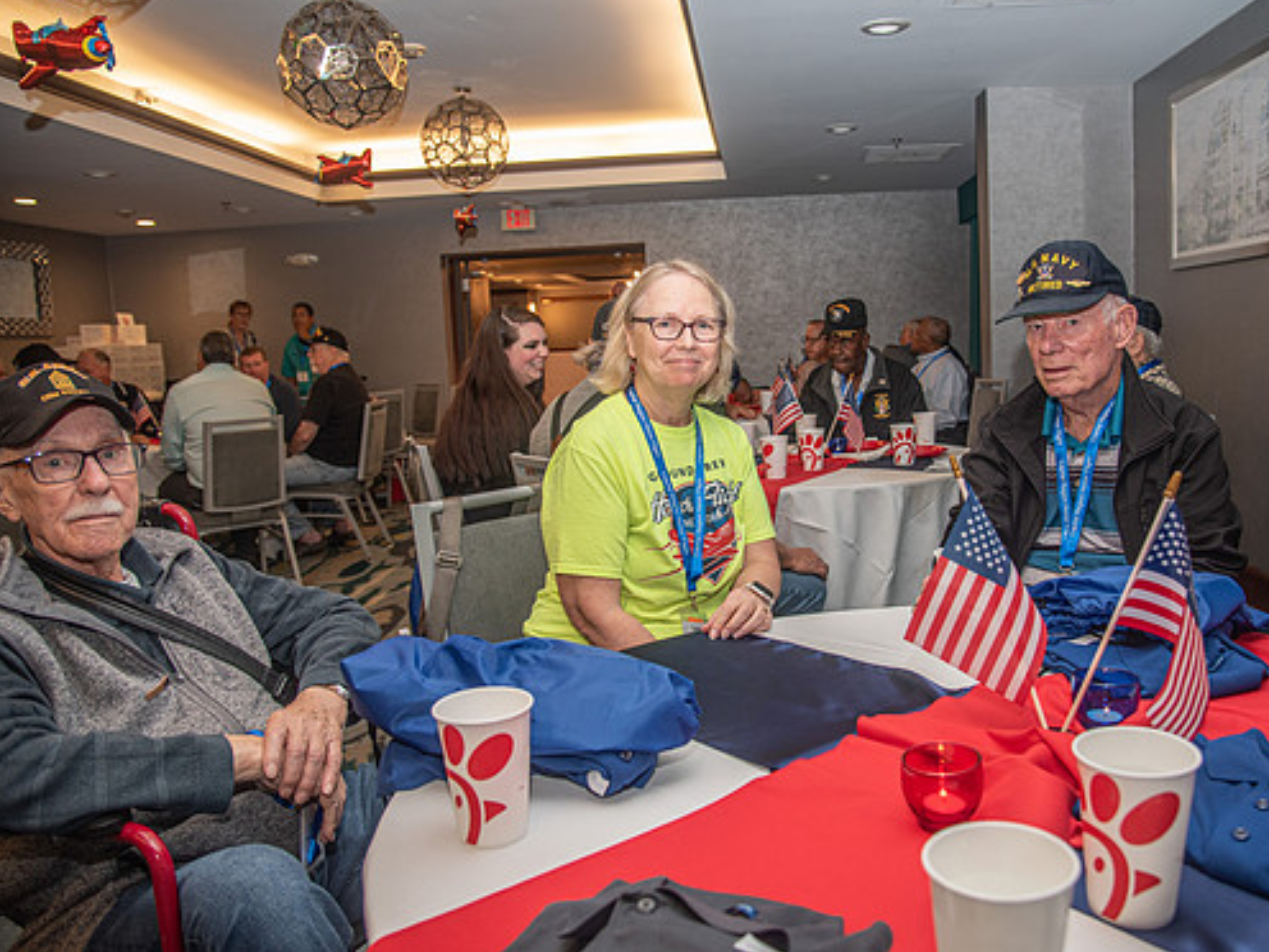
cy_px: 459
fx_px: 990
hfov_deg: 65.1
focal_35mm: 27
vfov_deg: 51.3
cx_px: 714
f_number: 4
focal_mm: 24
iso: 640
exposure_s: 1/100
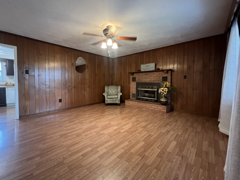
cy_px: 85
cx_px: 114
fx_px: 97
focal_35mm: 14
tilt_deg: -1.3
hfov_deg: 102.0
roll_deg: -0.4
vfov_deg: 85.6
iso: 1000
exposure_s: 1/40
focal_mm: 1.57
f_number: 1.8
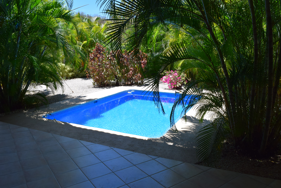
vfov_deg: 48.0
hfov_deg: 67.3
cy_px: 94
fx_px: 211
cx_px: 140
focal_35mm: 27
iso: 400
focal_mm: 18
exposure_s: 1/320
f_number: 11
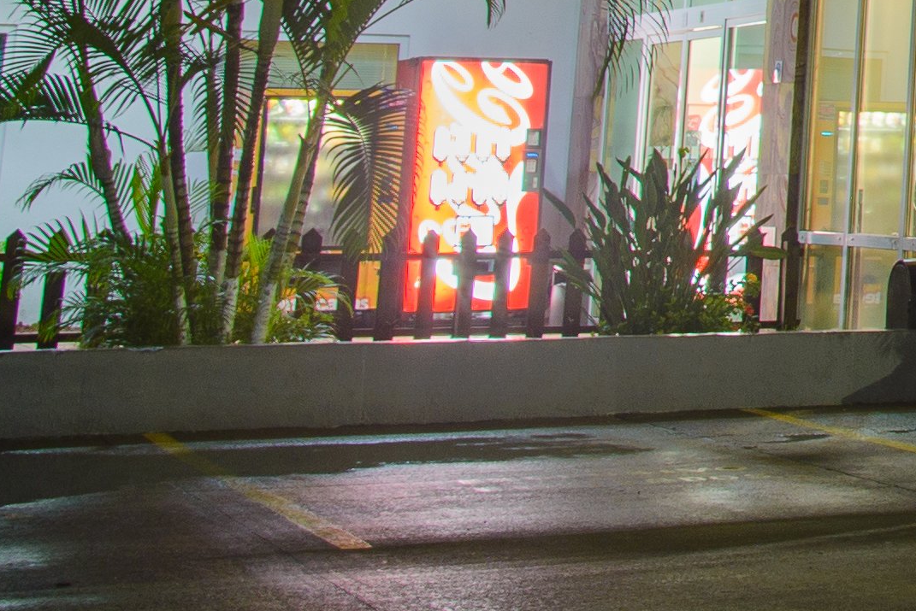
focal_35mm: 118
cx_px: 1962
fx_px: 3004
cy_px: -490
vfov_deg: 10.9
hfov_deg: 14.0
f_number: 13
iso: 100
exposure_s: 13
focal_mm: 21
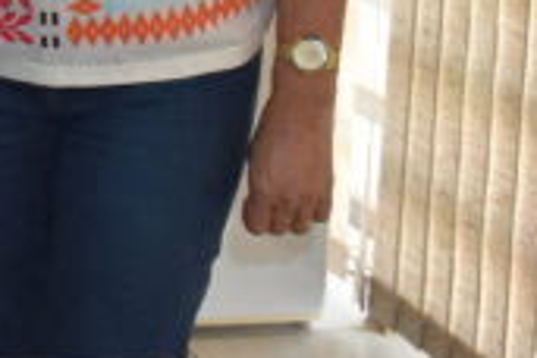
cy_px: -182
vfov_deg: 9.8
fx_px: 2014
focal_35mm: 135
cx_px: -606
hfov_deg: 12.8
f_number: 5.6
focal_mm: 20
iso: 800
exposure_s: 1/125
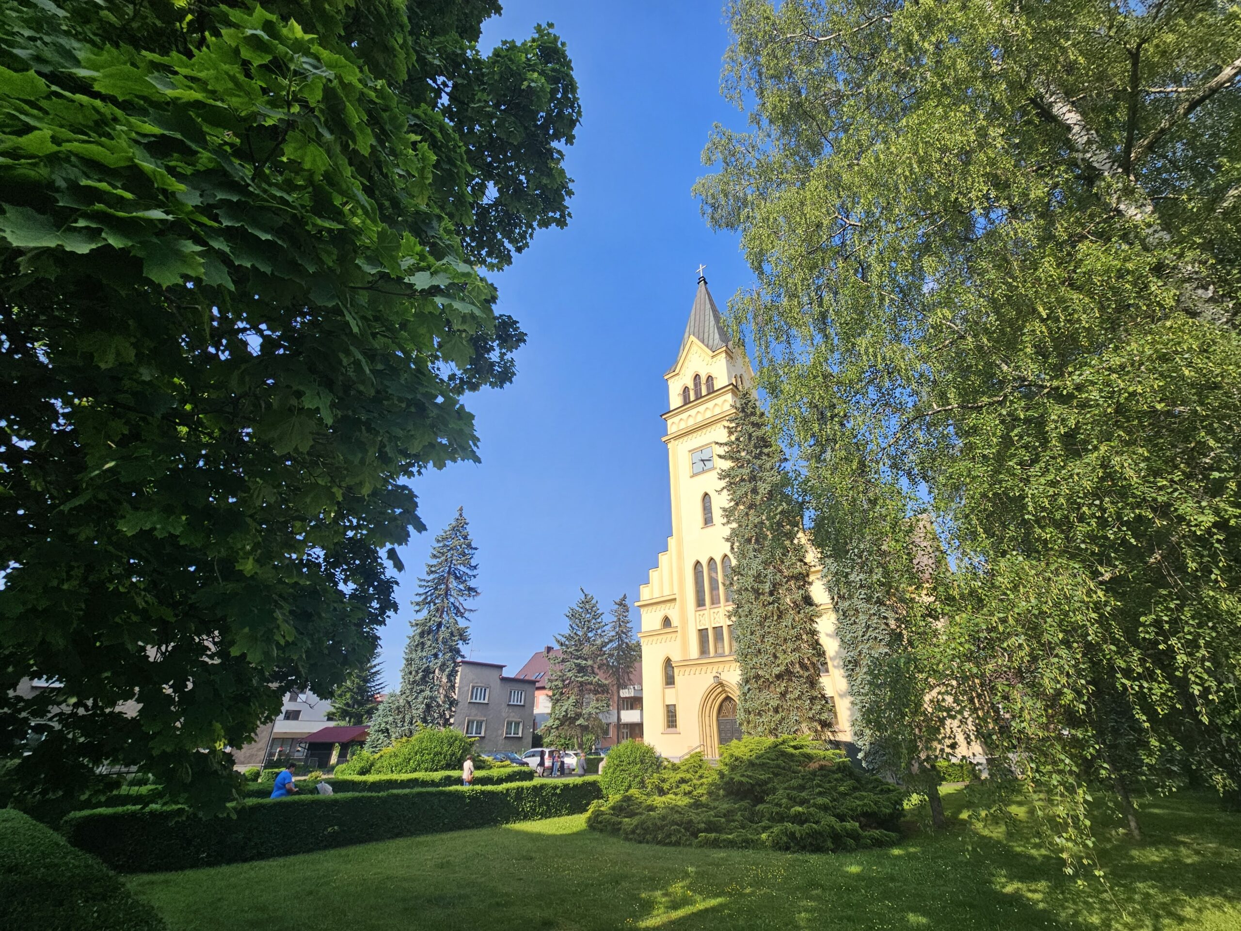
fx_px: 466
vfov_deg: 89.9
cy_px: 466
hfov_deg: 106.2
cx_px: 620
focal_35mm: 13
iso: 50
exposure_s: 1/1445
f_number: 2.2
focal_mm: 2.2
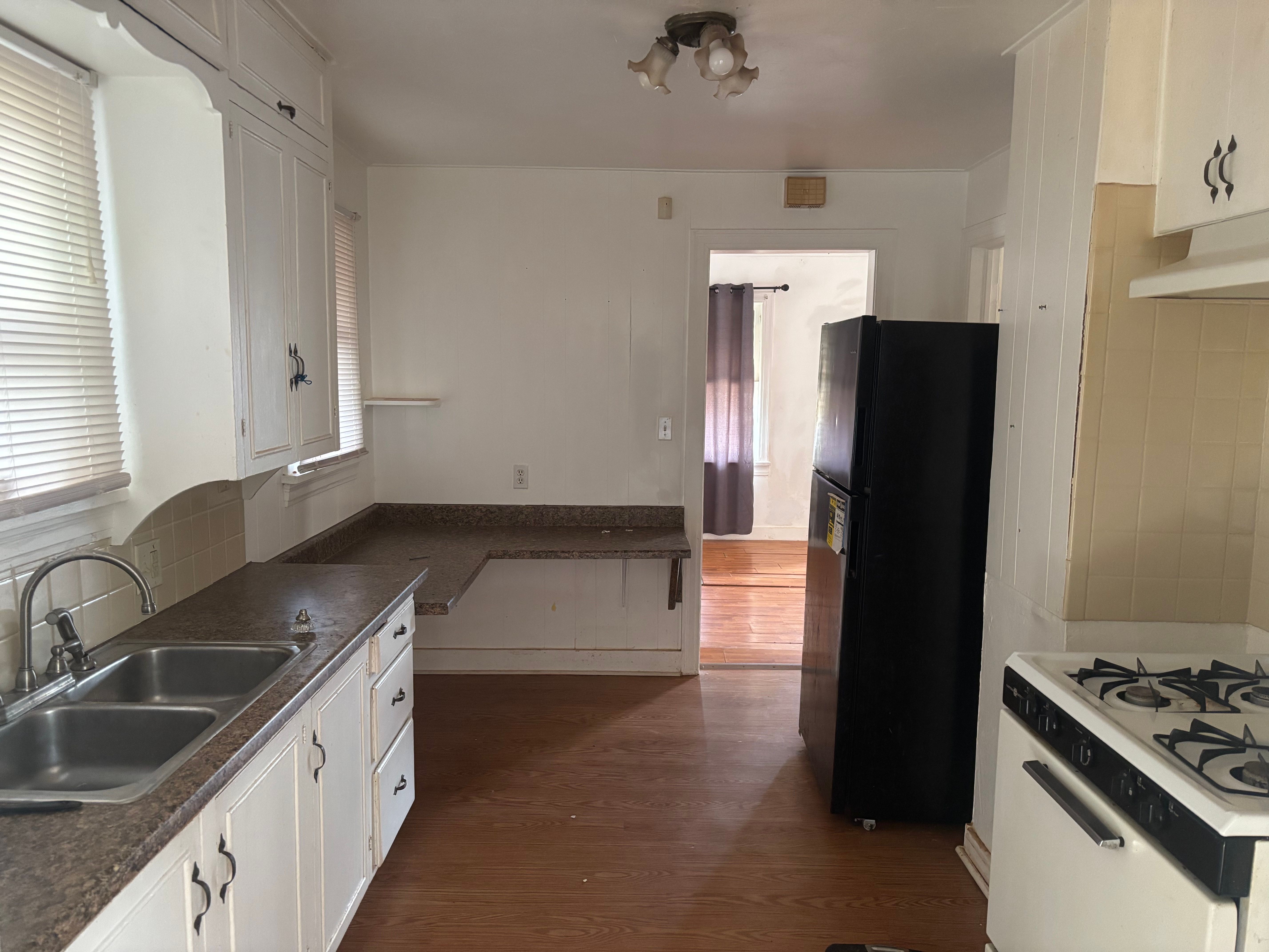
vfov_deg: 53.1
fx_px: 953
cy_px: 476
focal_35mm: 26
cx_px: 634
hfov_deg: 67.3
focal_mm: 5.96
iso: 500
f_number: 1.6
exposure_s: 1/60
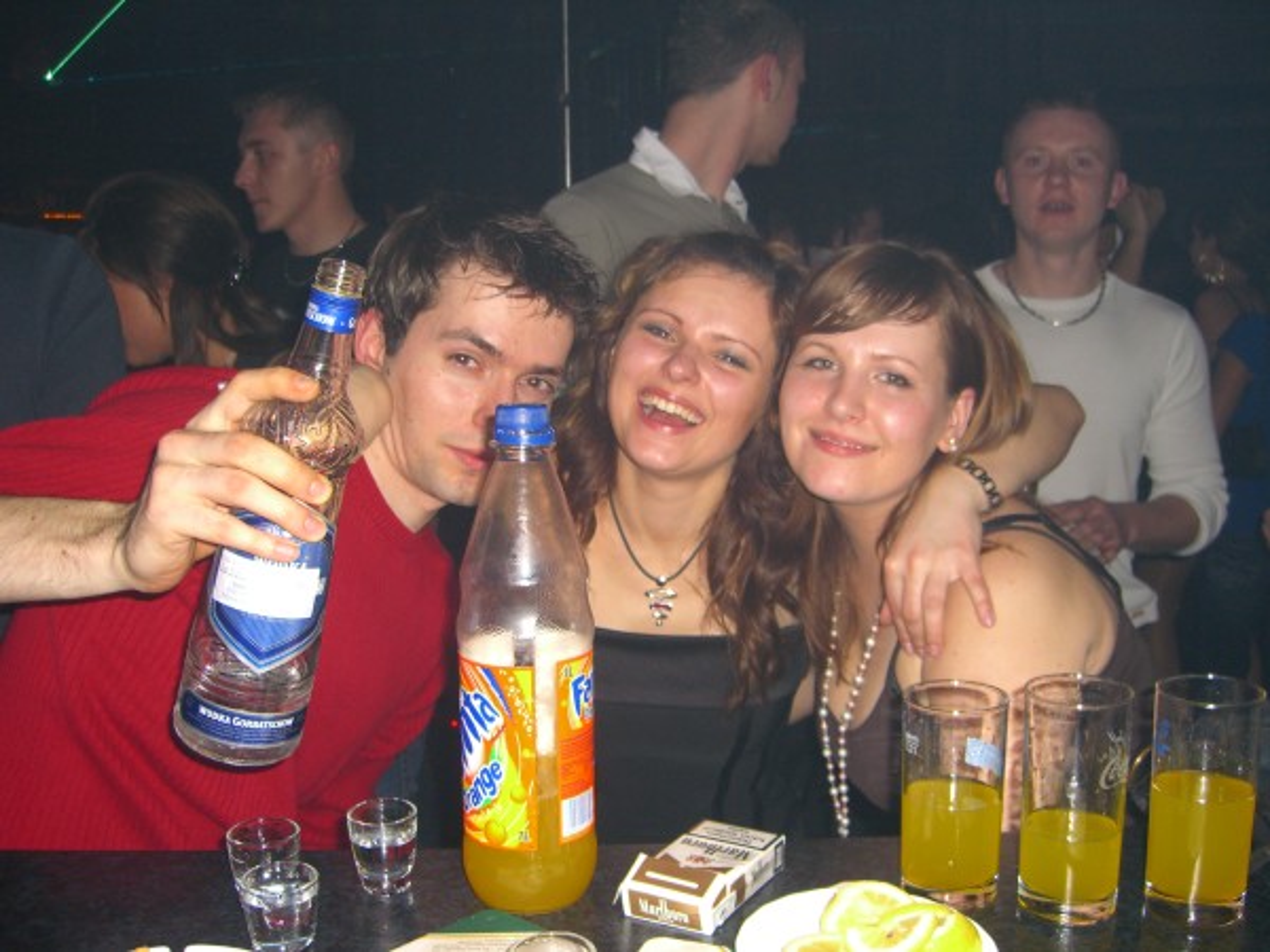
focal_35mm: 38
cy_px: 476
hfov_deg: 49.0
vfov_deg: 37.7
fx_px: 1394
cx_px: 635
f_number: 2.8
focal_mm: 7.9
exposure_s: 1/60
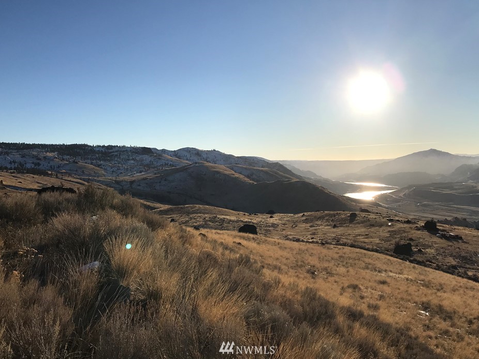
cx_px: 248
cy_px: 169
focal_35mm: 31
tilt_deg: -3.0
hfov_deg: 58.3
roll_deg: +1.3
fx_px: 429
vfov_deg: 45.4
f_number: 1.8
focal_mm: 3.99
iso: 20
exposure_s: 1/5051
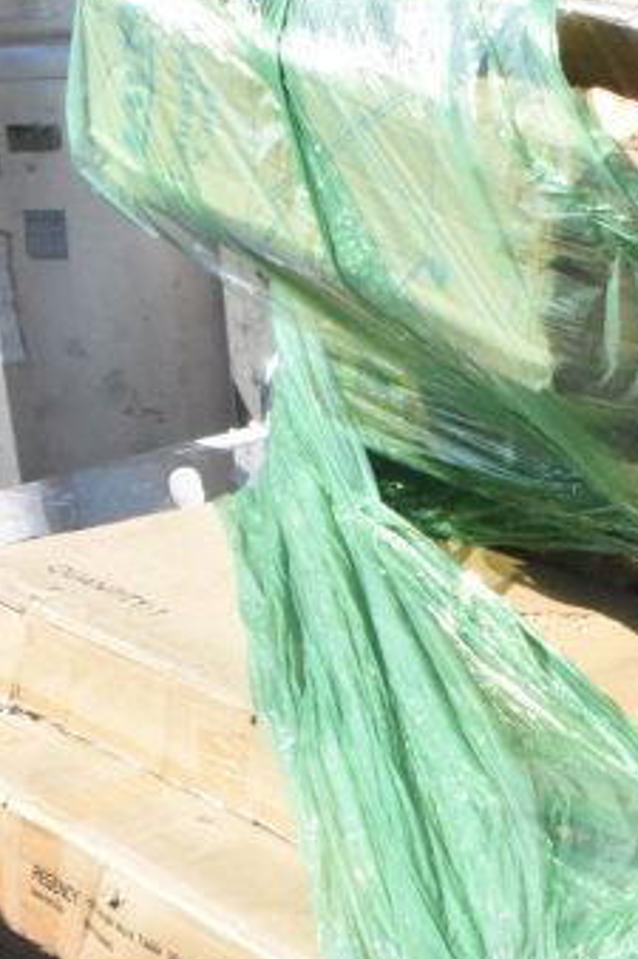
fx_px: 2271
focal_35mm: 85
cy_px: 983
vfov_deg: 22.8
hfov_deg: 15.5
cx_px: 729
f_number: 22
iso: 6400
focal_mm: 21
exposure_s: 1/1250
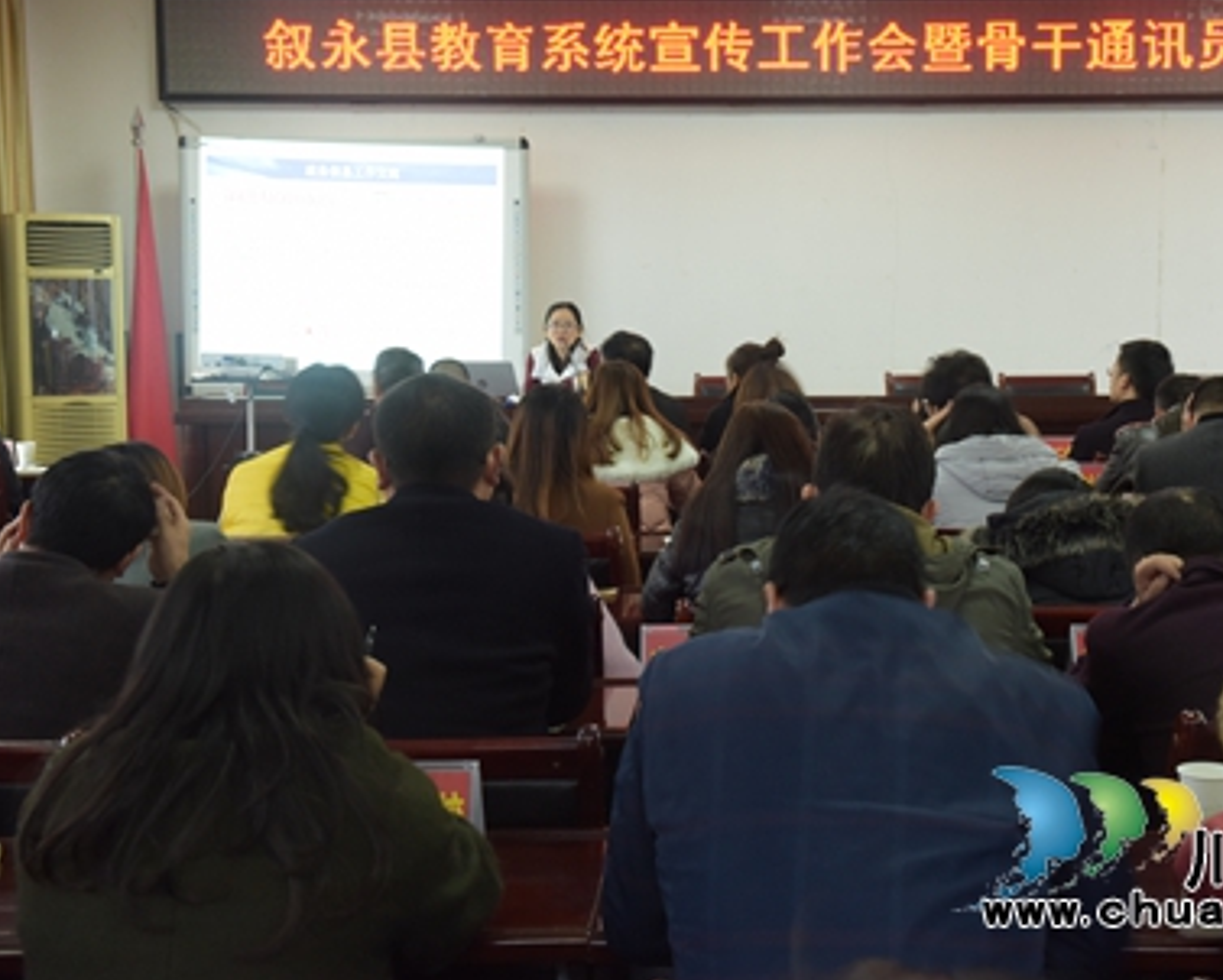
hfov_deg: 33.4
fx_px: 2028
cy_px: 464
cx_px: 746
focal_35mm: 56
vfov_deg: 27.2
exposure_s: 1/4
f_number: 13
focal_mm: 45
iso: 2000
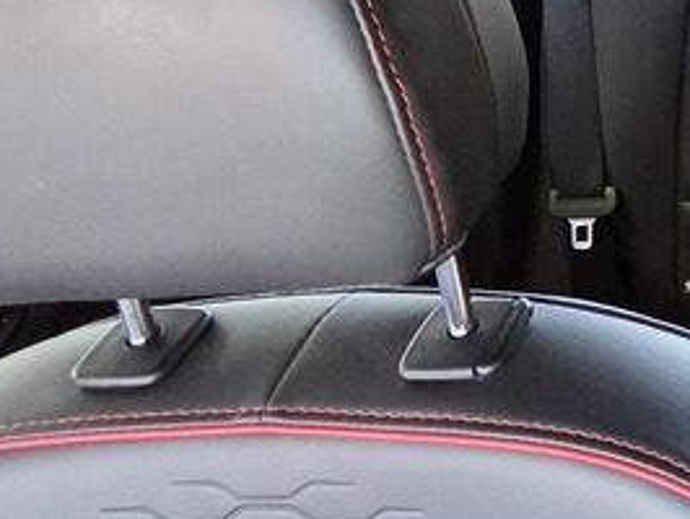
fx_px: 998
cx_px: 1051
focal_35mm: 50
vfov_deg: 28.1
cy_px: 52
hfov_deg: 26.6
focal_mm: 2.2
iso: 1000
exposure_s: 1/74.1
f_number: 2.2
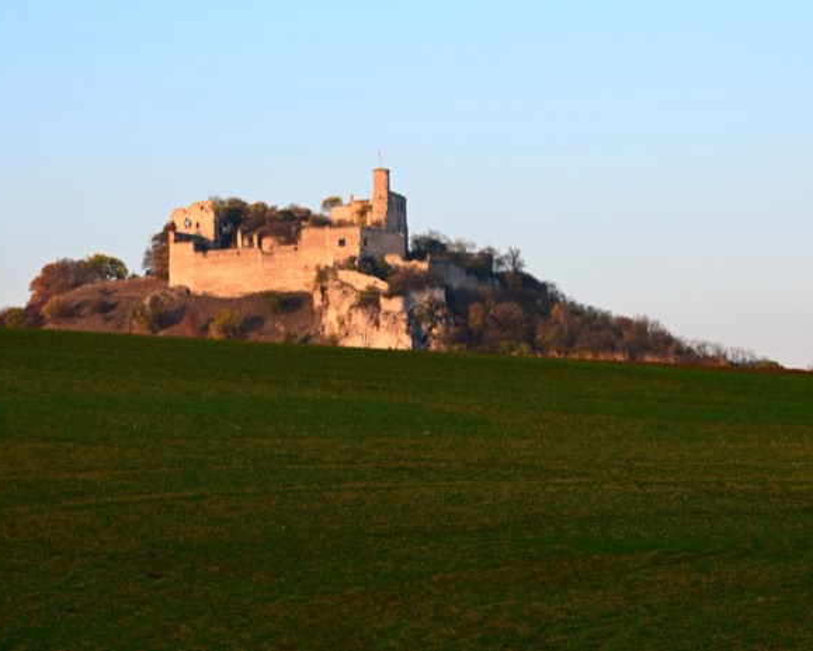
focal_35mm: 85
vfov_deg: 18.1
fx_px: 2047
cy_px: 326
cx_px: 407
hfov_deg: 22.5
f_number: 10
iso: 400
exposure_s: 1/320
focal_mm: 50
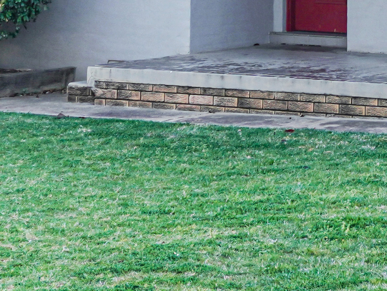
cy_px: -110
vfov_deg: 8.9
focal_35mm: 163
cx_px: 564
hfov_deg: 11.6
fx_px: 1823
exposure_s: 1/160
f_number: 4.5
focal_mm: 24
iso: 100
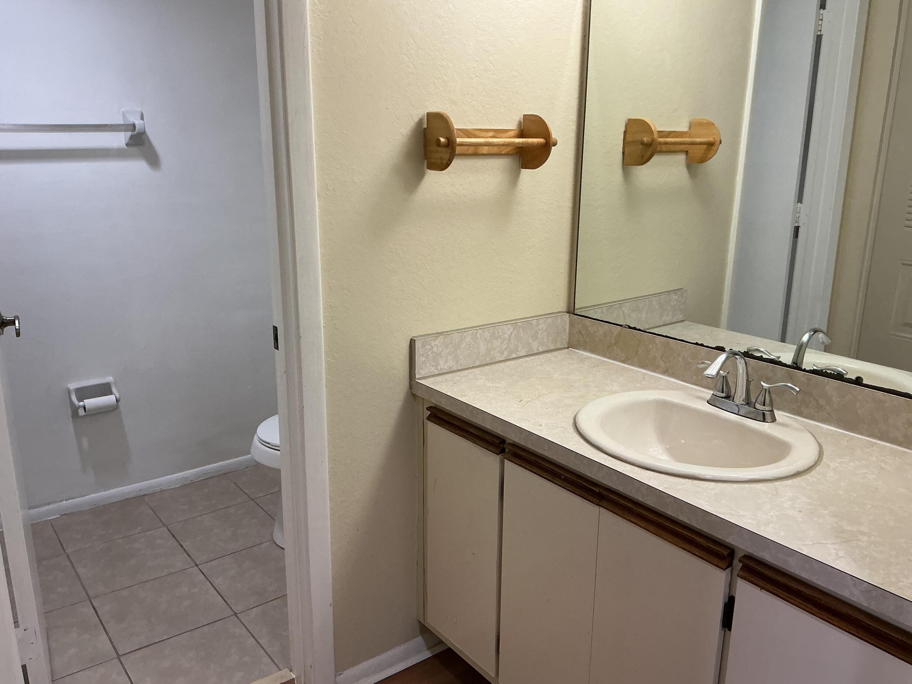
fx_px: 764
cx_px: 456
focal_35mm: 29
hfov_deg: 61.7
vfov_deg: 48.2
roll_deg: -0.2
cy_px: 342
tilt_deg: -16.0
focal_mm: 3
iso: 64
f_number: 1.8
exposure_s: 1/60
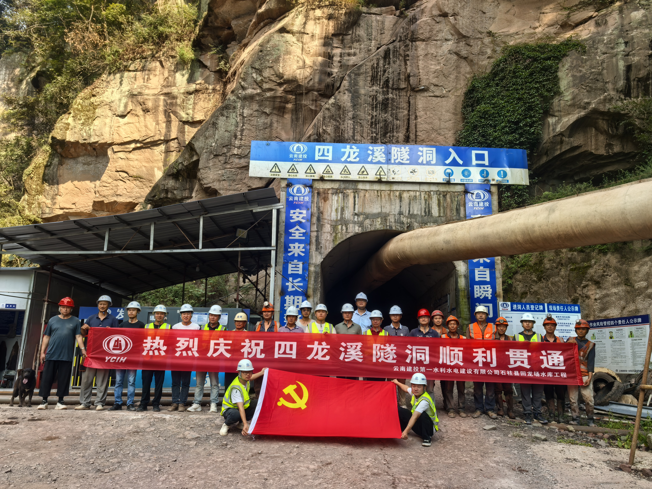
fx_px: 509
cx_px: 326
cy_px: 244
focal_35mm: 27
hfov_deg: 65.3
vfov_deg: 51.4
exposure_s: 1/126
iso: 50
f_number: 4
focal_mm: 5.75
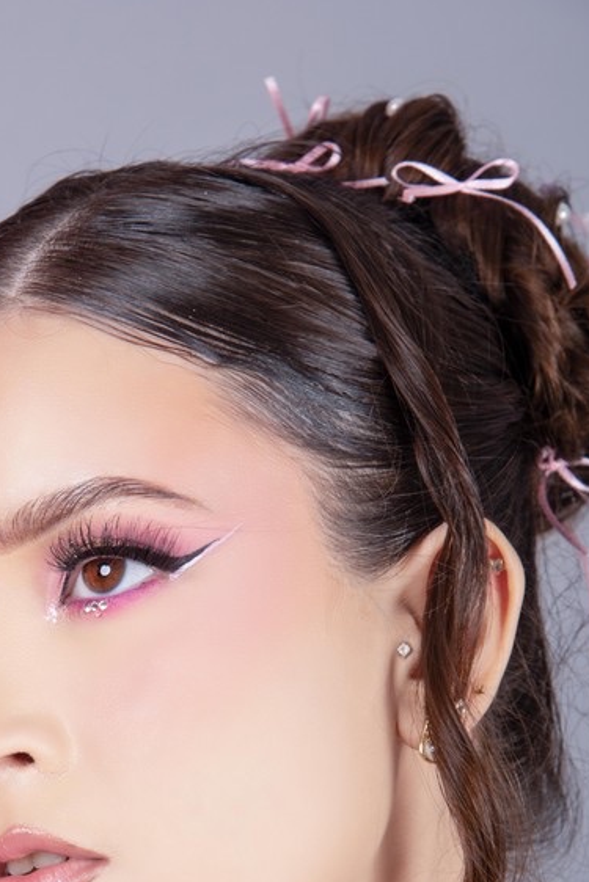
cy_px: 747
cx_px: 141
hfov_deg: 6.7
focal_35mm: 204
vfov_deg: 10.0
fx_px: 5003
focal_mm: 112
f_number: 9
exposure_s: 1/200
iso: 200
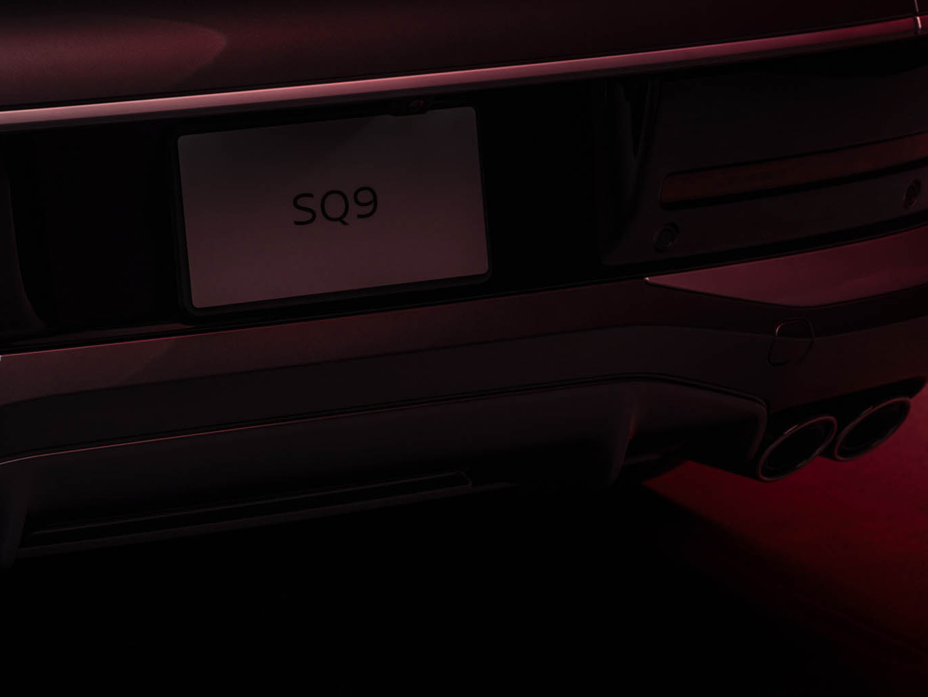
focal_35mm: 167
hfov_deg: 11.7
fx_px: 4478
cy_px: 277
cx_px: 85
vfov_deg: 8.9
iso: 125
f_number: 8
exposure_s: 1/20
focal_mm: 100
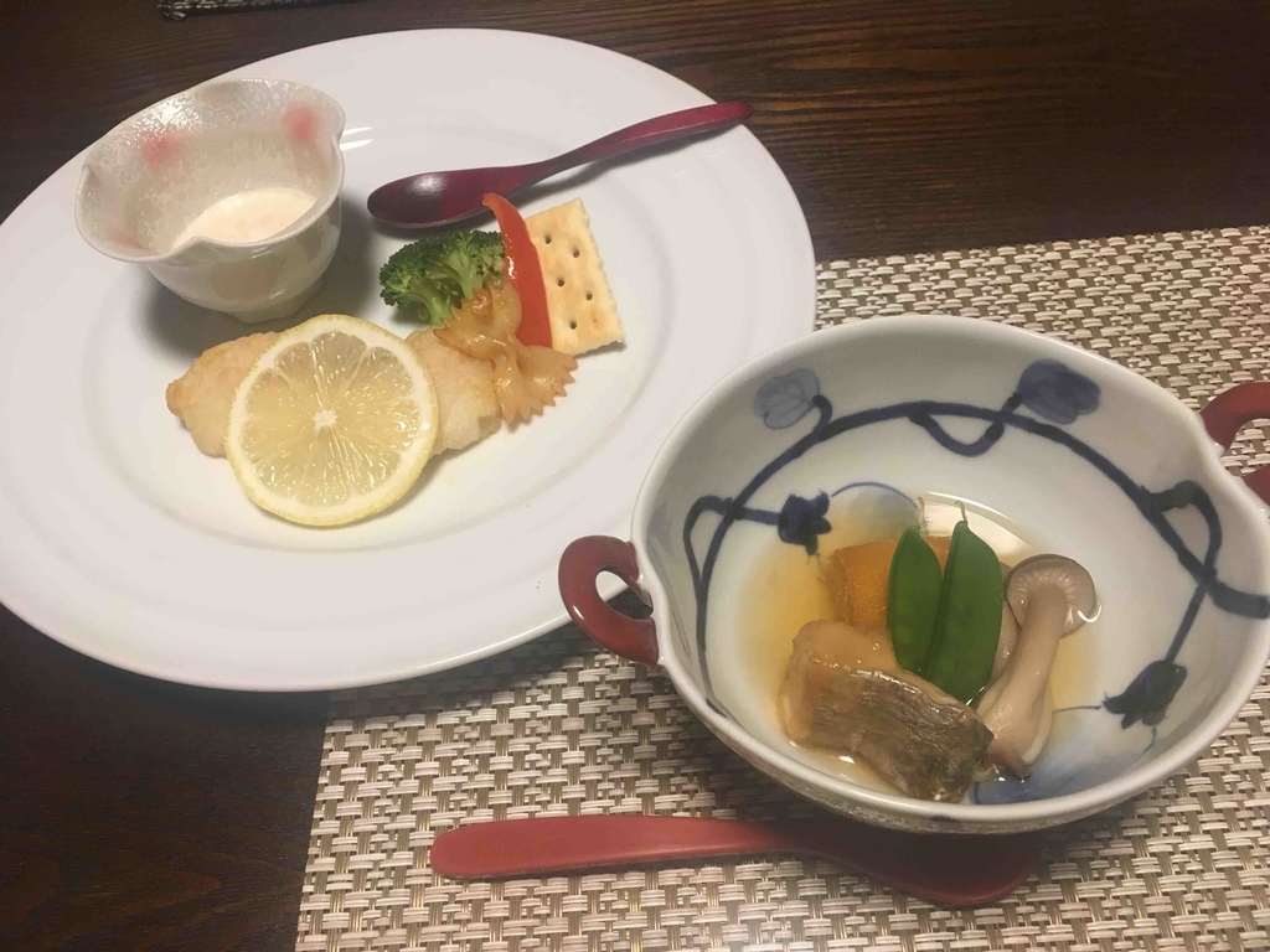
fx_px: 1064
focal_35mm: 29
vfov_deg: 48.2
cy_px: 476
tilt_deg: -52.6
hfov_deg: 61.7
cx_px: 635
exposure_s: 1/30
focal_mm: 4.15
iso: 80
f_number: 2.2
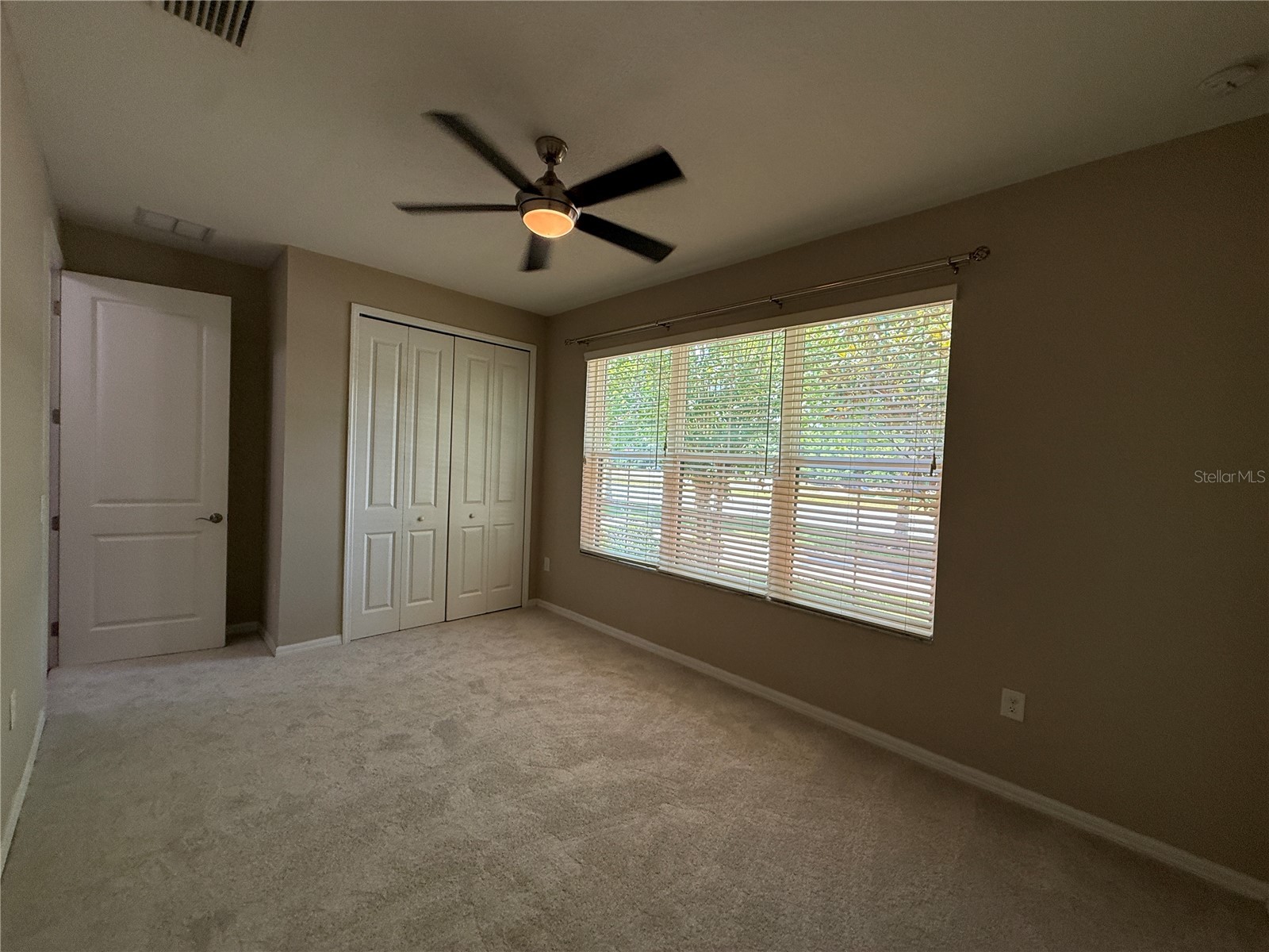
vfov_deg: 85.7
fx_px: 513
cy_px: 476
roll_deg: -3.8
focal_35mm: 14
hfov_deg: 102.1
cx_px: 634
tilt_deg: -2.7
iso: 100
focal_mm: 2.22
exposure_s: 1/99
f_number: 2.2
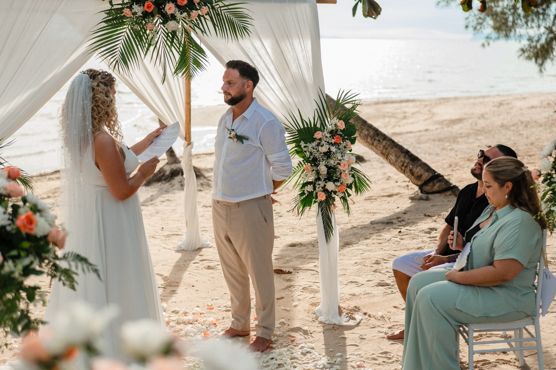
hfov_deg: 38.0
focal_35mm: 52
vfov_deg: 25.9
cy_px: 185
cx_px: 282
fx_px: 807
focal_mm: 50
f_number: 2.2
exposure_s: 1/400
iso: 100
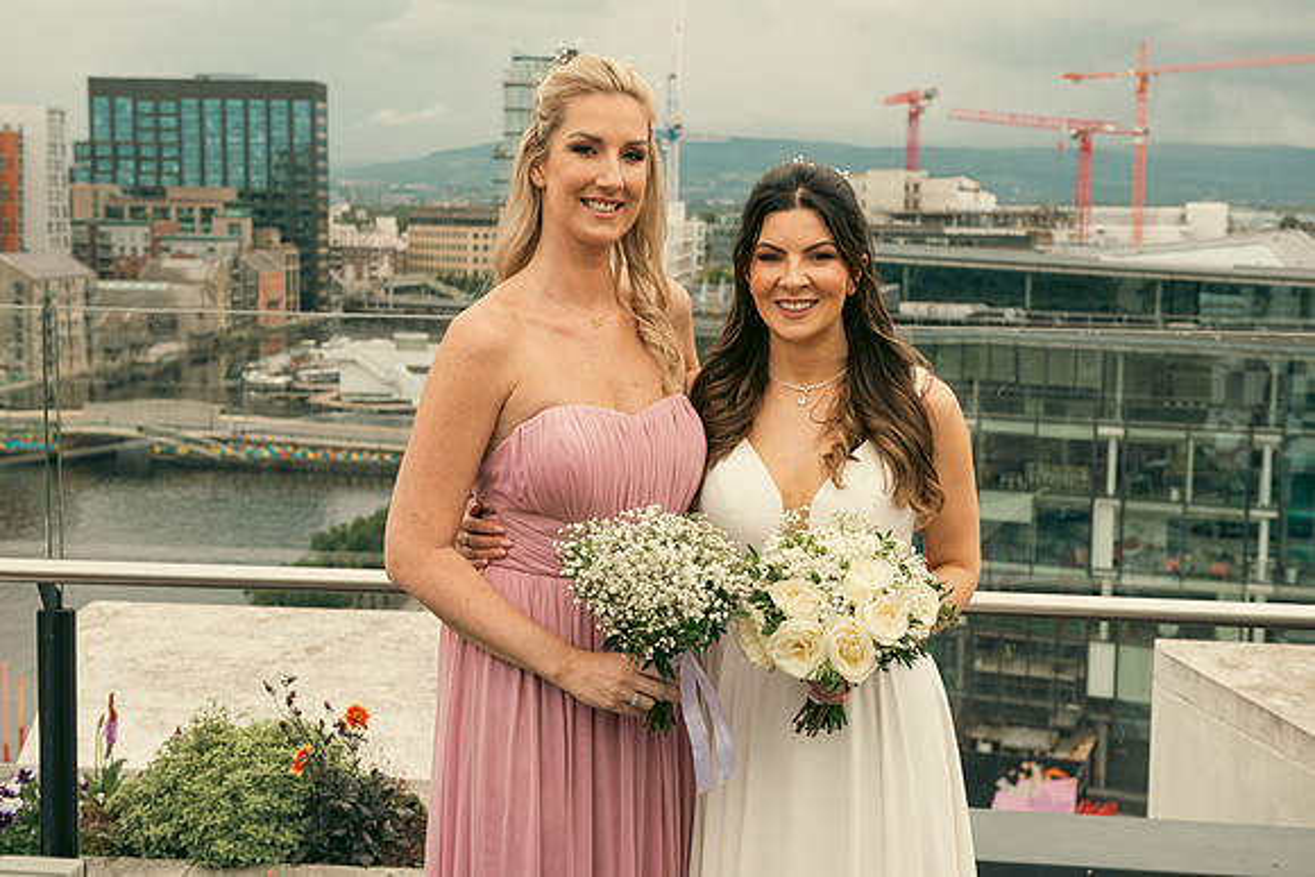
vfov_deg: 27.0
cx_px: 658
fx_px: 1827
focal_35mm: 50
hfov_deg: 39.6
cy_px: 438
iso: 200
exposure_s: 1/250
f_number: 6.3
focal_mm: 50
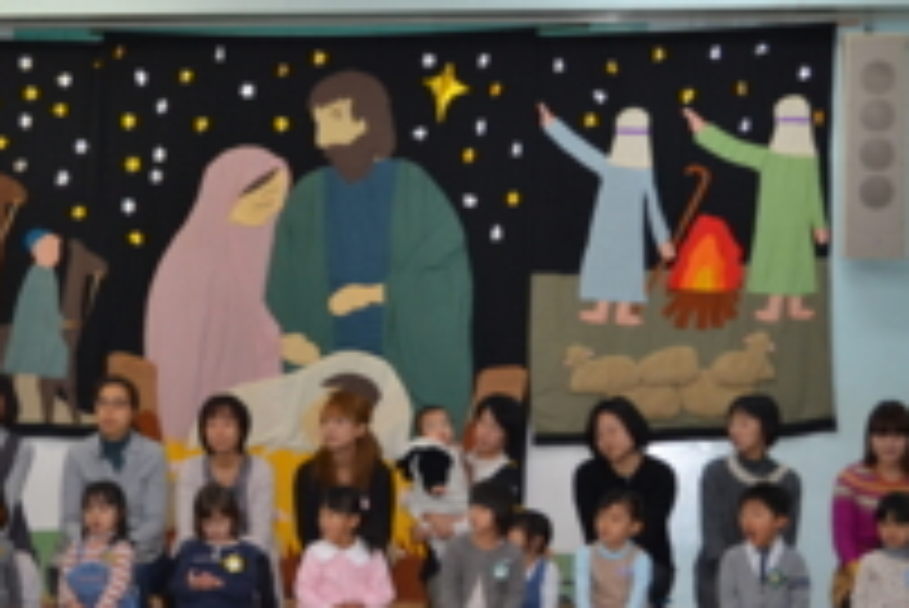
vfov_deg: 14.4
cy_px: 290
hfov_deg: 21.3
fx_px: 2400
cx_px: 230
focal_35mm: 95
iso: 500
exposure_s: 1/60
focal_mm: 32
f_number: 4.8
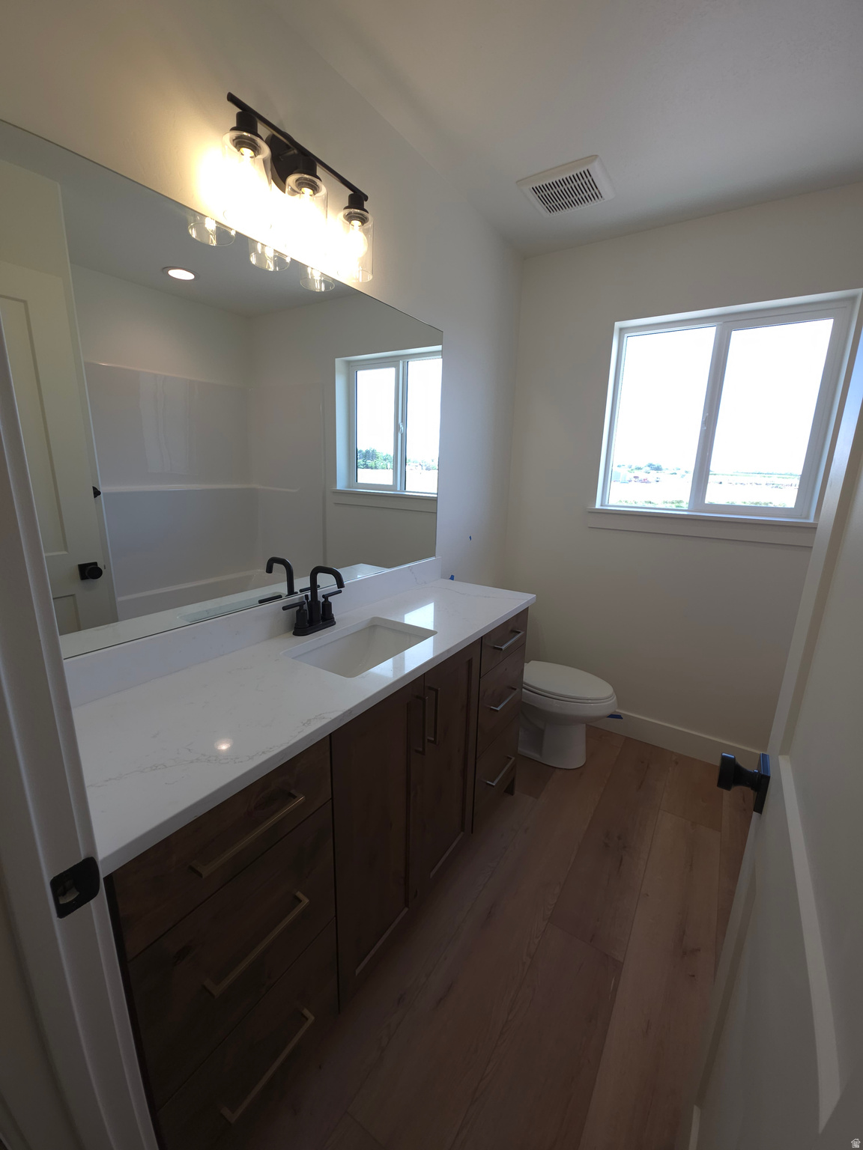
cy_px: 575
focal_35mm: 13
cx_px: 432
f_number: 1.9
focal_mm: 2.2
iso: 40
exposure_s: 1/120
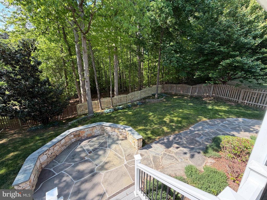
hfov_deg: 102.1
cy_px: 100
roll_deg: -0.5
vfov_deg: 85.7
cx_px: 134
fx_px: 108
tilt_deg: -14.2
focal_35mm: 14
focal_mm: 2.22
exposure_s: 1/268
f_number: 2.2
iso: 50
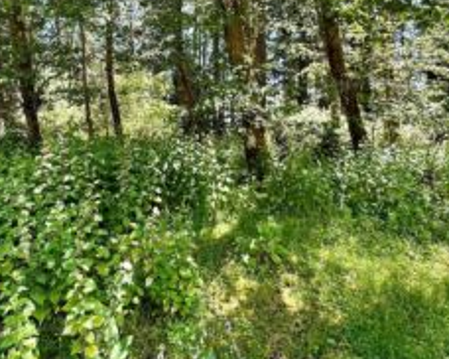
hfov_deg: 68.2
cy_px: 107
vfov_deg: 56.8
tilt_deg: +2.9
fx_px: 319
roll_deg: -1.6
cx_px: 146
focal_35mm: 24
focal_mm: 2.22
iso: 40
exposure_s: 1/117
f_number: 2.2
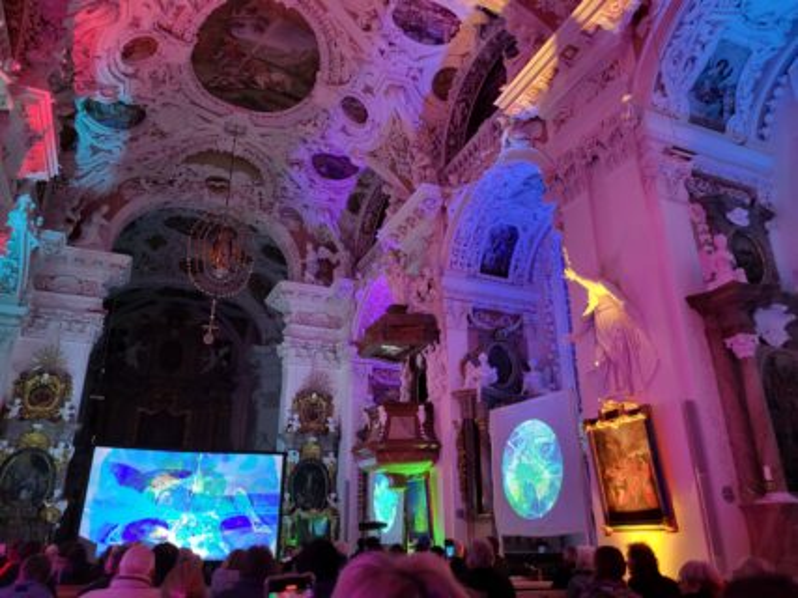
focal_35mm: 26
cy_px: 299
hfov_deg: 67.3
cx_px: 399
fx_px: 599
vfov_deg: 53.0
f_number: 1.8
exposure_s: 1/25
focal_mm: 5.4
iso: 640
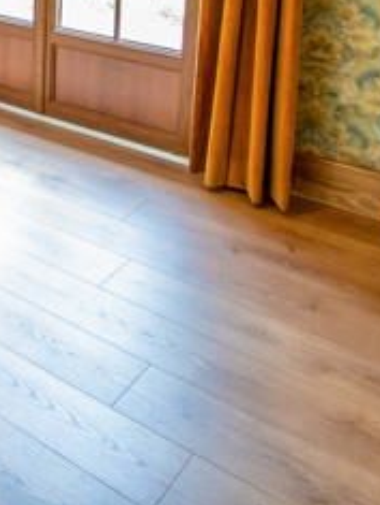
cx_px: -144
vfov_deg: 34.2
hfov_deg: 24.8
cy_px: -38
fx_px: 715
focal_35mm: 49
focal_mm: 10
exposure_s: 1/50
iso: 1250
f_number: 4.5
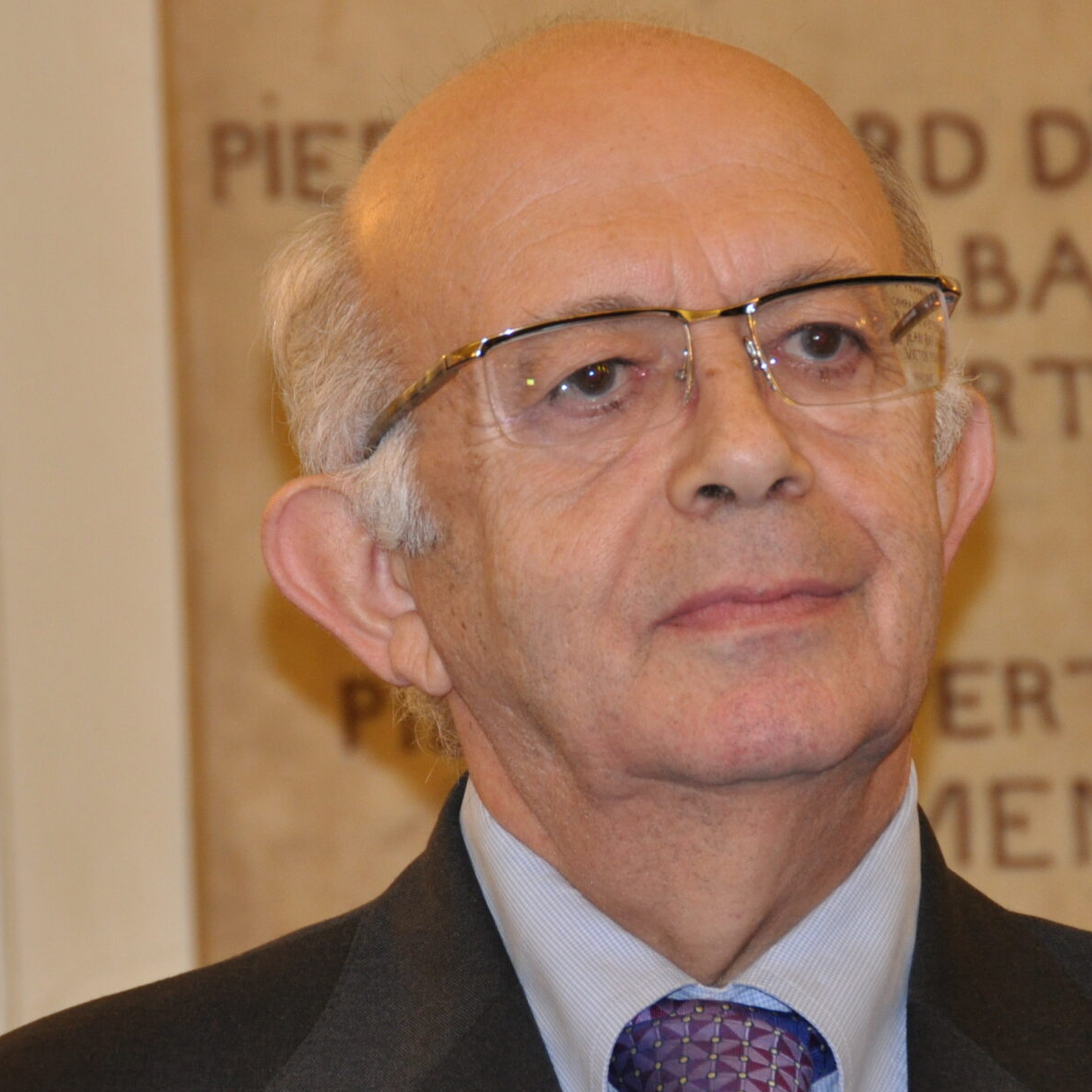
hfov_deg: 5.0
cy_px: 597
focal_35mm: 352
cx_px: 672
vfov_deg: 5.0
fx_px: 12563
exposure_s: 1/60
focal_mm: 130
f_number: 5.6
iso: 800
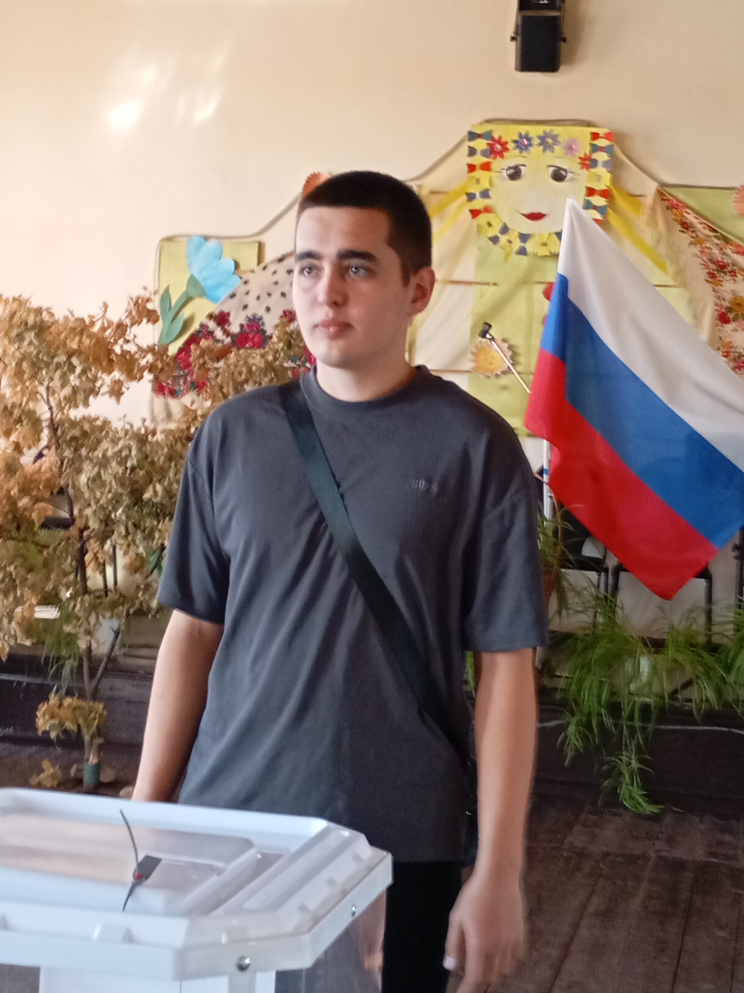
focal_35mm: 71
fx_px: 2035
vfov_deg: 27.4
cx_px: 367
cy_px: 492
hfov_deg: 20.7
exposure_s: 1/33.3
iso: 630
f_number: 1.8
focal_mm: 4.27
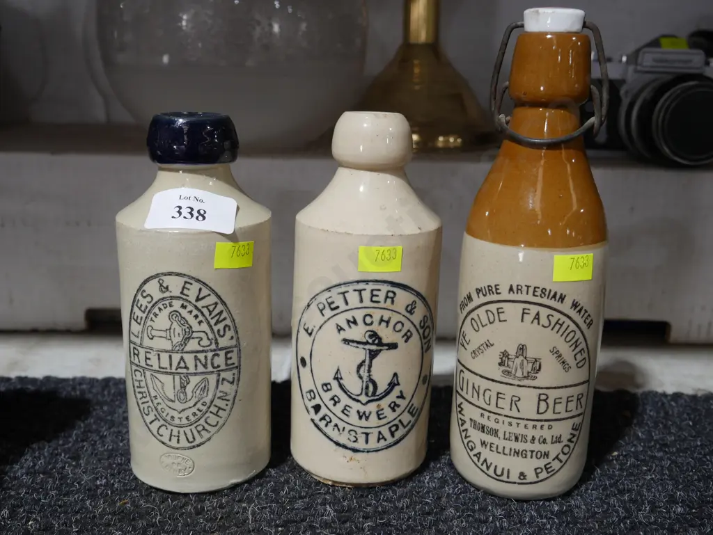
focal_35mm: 38
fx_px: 783
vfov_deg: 37.8
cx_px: 356
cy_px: 268
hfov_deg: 49.0
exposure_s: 1/60
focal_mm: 19
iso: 500
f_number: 4.1
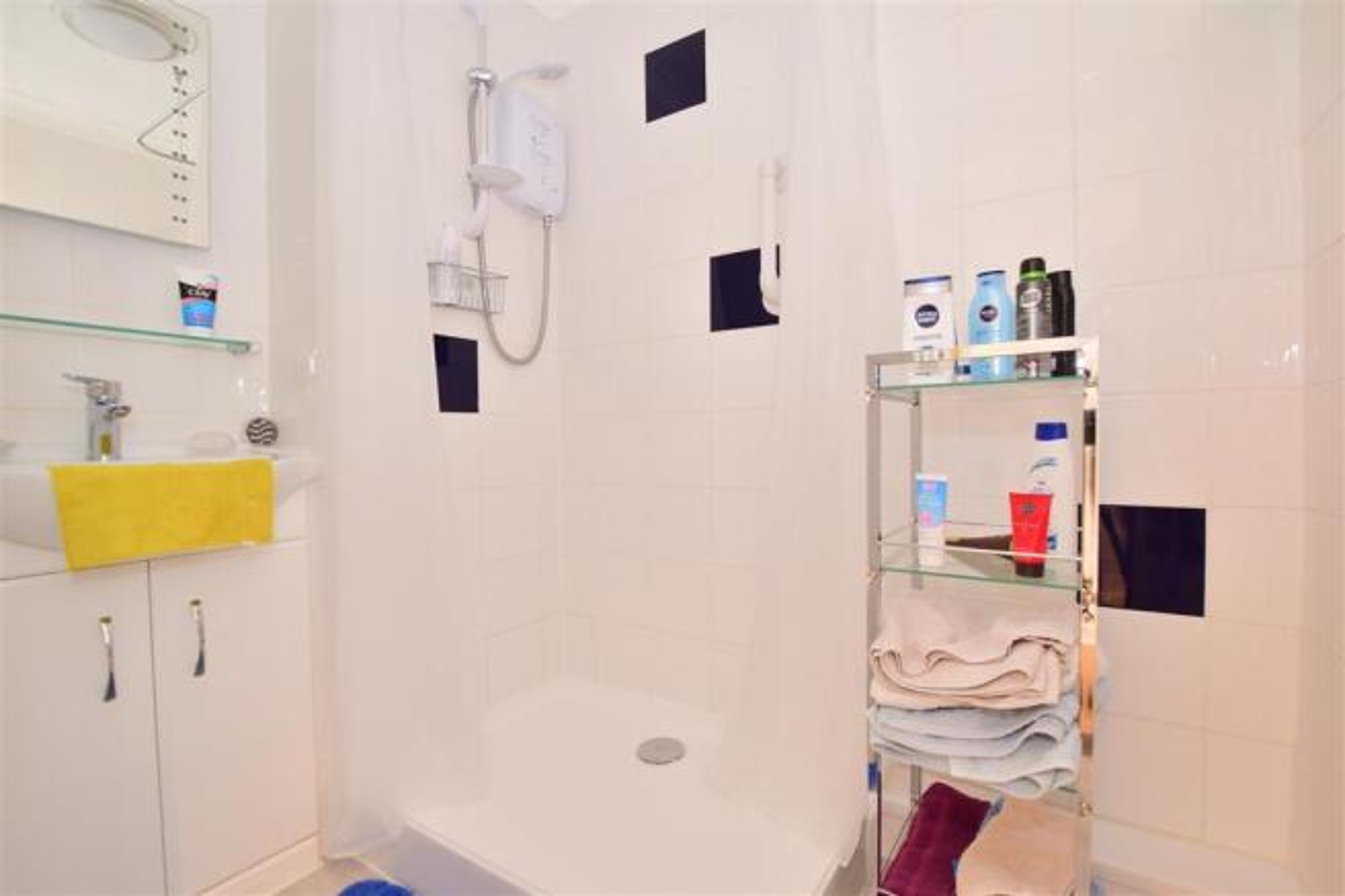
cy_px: 448
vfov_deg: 77.3
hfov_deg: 100.4
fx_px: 560
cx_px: 672
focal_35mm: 15
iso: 400
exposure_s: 1/1.3
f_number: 7.1
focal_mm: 10
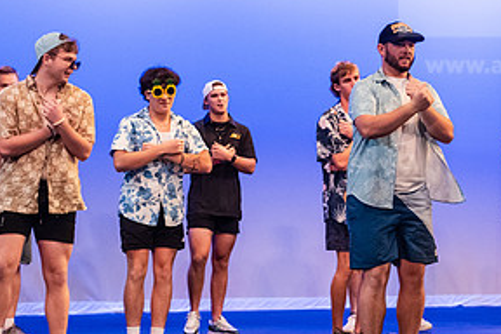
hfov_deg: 17.4
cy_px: 102
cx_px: 346
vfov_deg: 11.7
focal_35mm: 117
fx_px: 1628
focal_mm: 58
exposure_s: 1/320
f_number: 3.5
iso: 4000
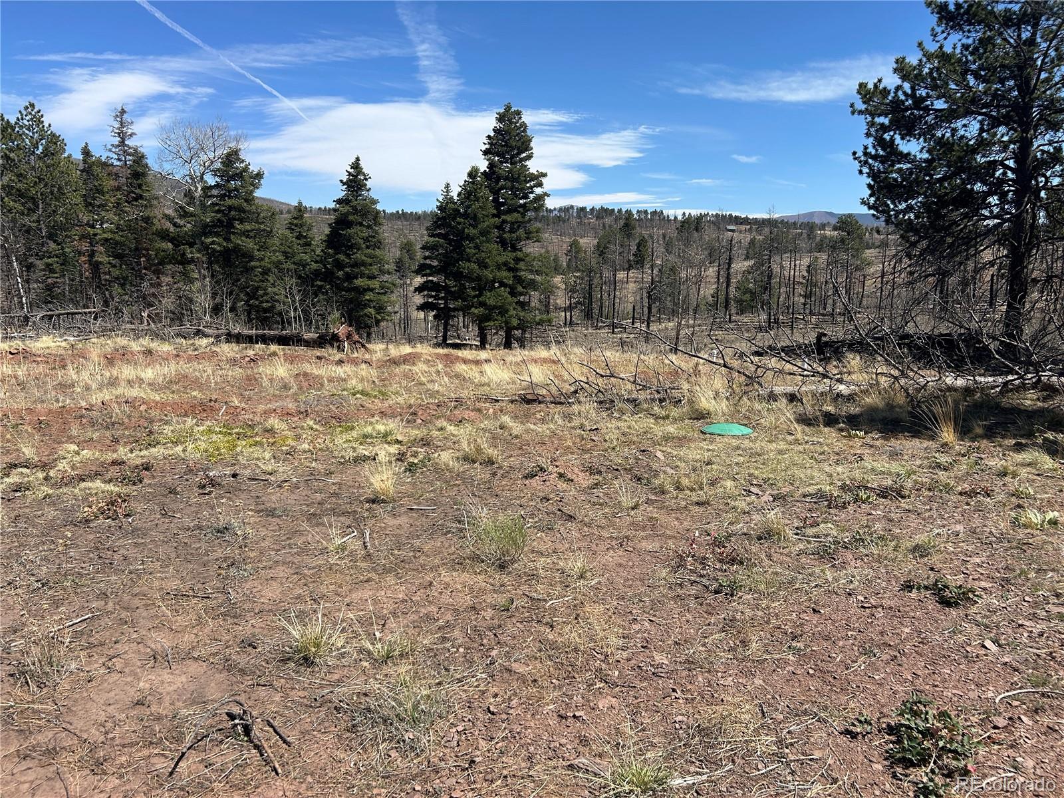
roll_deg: +0.1
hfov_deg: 67.3
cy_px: 399
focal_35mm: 26
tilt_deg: -8.4
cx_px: 532
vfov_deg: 53.1
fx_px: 799
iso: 50
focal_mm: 5.7
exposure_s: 1/3968
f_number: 1.5
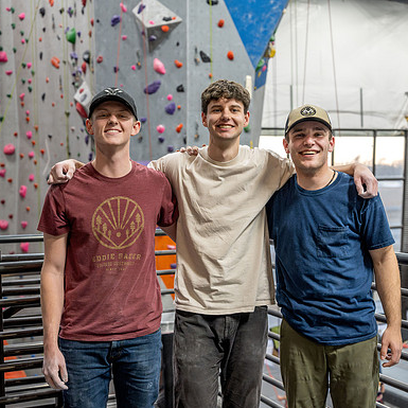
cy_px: 204
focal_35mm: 50
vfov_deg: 34.0
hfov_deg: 34.0
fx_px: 667
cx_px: 224
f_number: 3.2
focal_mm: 39
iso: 2000
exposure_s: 1/400
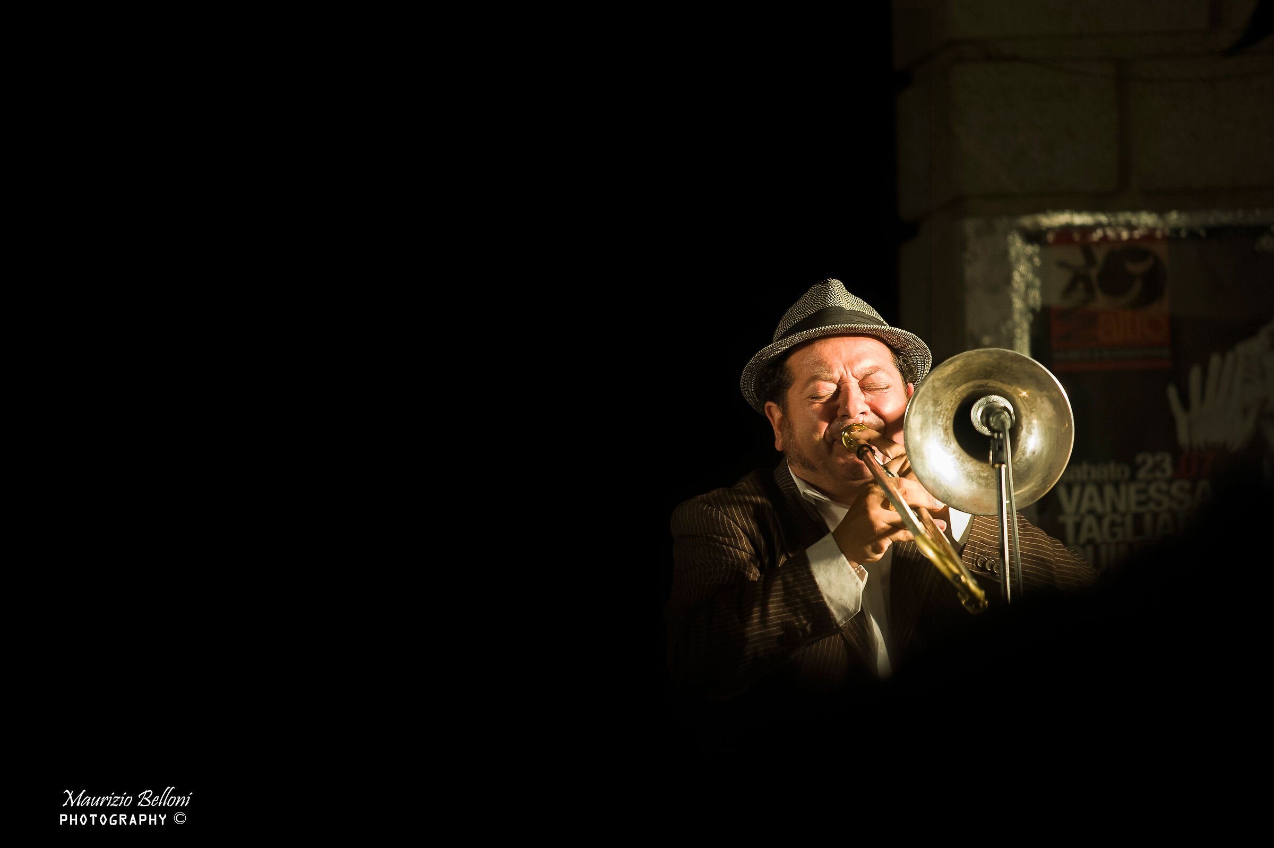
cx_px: 637
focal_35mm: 200
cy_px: 424
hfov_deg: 10.3
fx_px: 7073
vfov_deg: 6.9
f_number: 4
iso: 1600
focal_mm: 200
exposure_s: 1/125
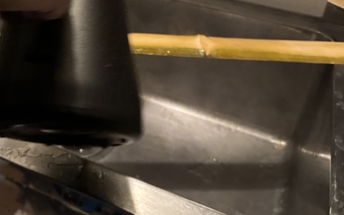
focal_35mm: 48
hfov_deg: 39.3
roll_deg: +3.2
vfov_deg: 25.5
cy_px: -1
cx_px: 45
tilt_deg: -32.7
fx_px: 450
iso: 800
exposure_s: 1/33
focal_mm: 6.76
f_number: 1.78
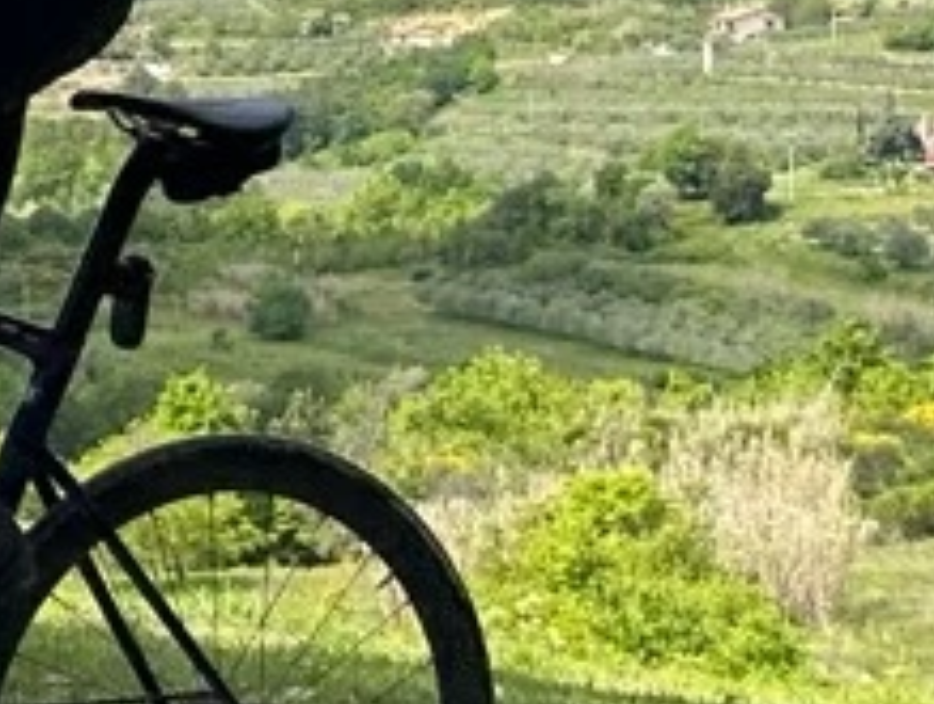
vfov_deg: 10.5
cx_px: -1544
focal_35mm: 140
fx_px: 3784
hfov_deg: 11.0
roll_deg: -0.2
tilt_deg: +1.3
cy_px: -137
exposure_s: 1/6623
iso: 80
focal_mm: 6.86
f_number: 1.78
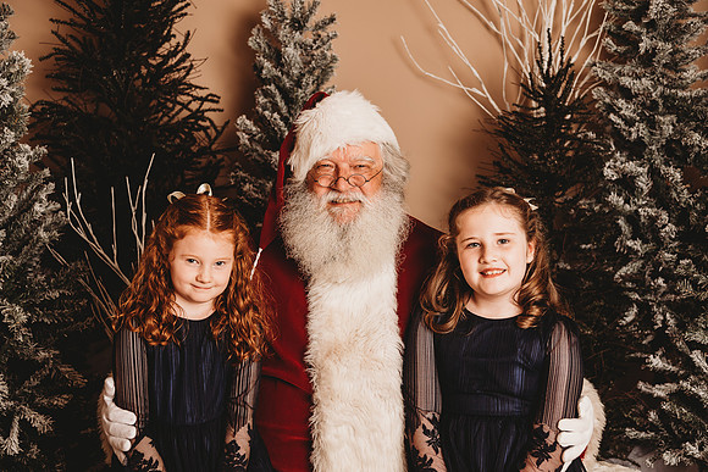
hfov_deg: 39.6
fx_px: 984
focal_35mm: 50
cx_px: 354
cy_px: 236
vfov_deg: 27.0
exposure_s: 1/160
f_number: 4
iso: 100
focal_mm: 50
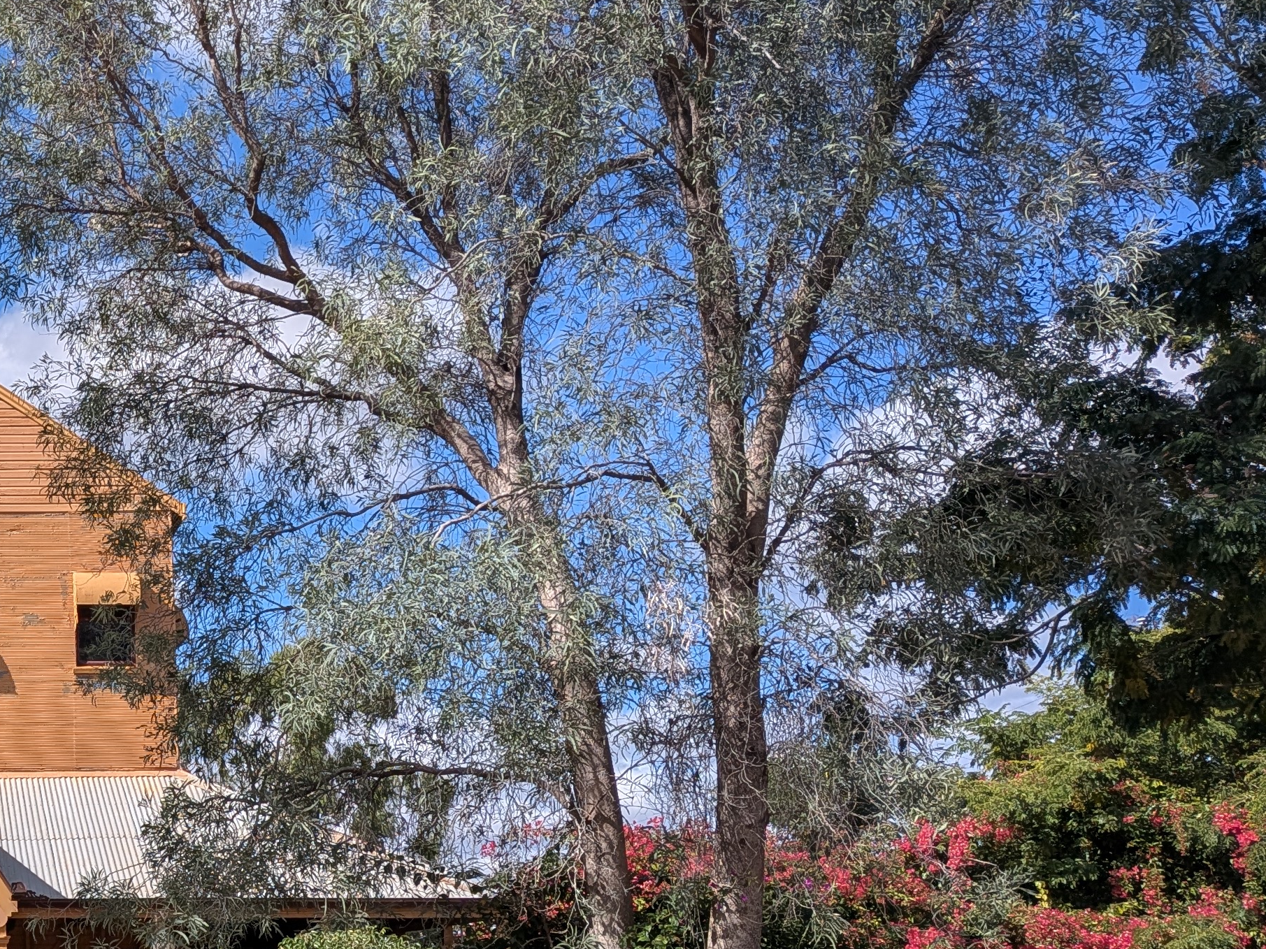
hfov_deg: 32.1
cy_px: 649
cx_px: -110
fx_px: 1938
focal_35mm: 53
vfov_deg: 27.3
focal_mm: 4.53
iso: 29
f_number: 1.7
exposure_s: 1/1949
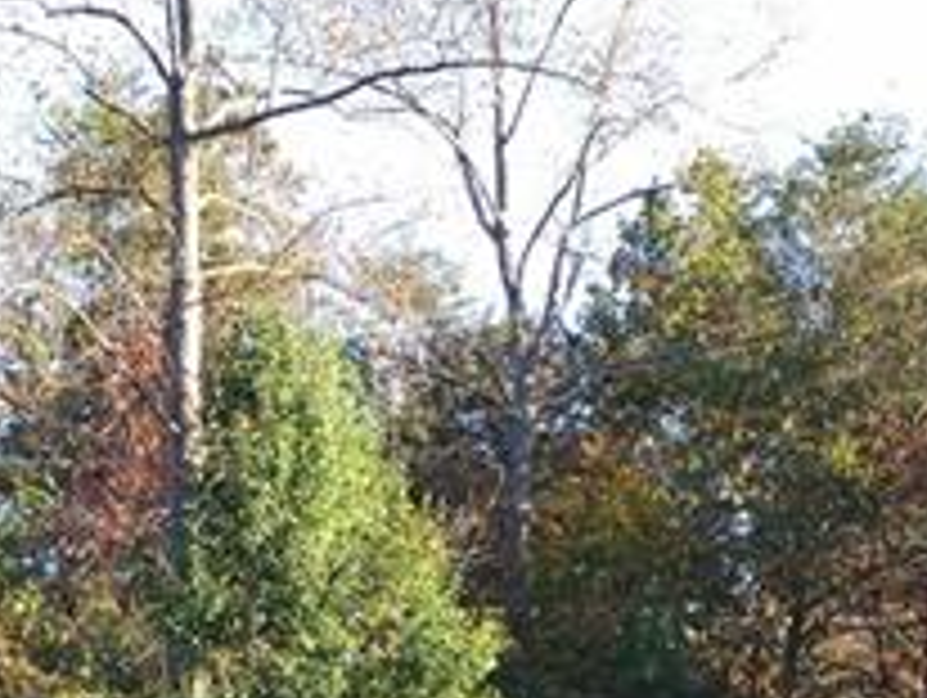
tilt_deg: -2.5
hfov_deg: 21.7
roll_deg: -0.3
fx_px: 2413
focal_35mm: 90
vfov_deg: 15.3
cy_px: 1009
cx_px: 544
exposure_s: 1/168
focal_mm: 4.15
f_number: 2.2
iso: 32
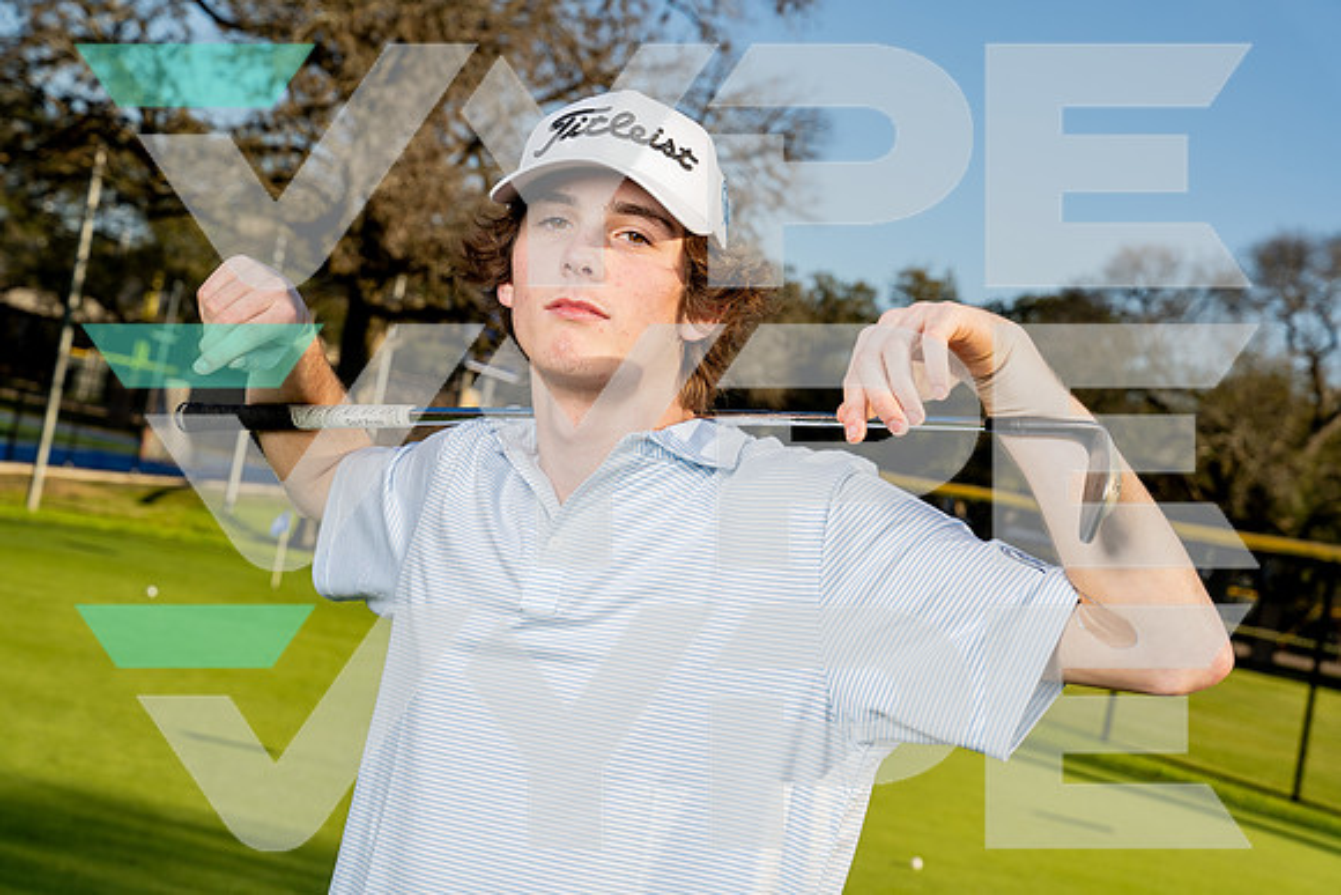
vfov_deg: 19.5
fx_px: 2608
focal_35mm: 70
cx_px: 670
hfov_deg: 28.8
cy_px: 448
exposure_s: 1/250
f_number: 8
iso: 100
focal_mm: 70
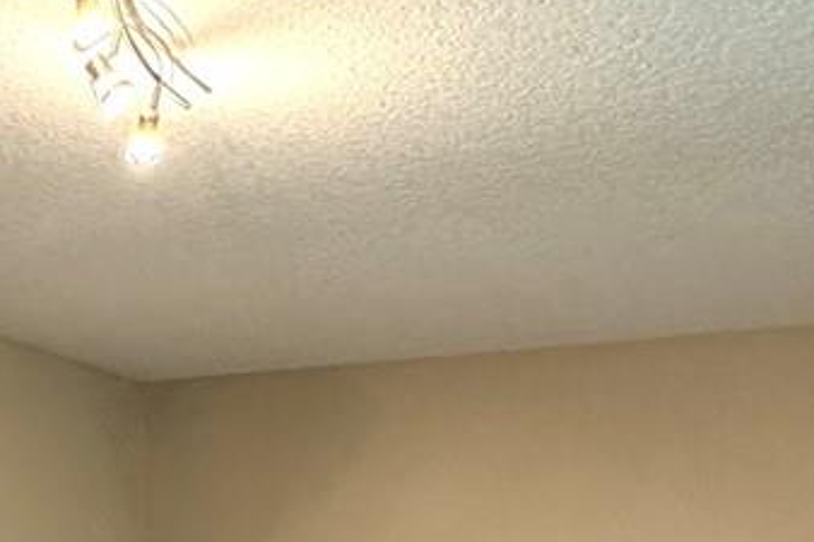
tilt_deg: +0.7
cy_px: 954
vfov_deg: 16.7
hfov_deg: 26.0
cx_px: -173
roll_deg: +0.2
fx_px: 1559
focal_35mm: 69
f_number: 2.2
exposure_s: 1/60
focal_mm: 2.22
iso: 320
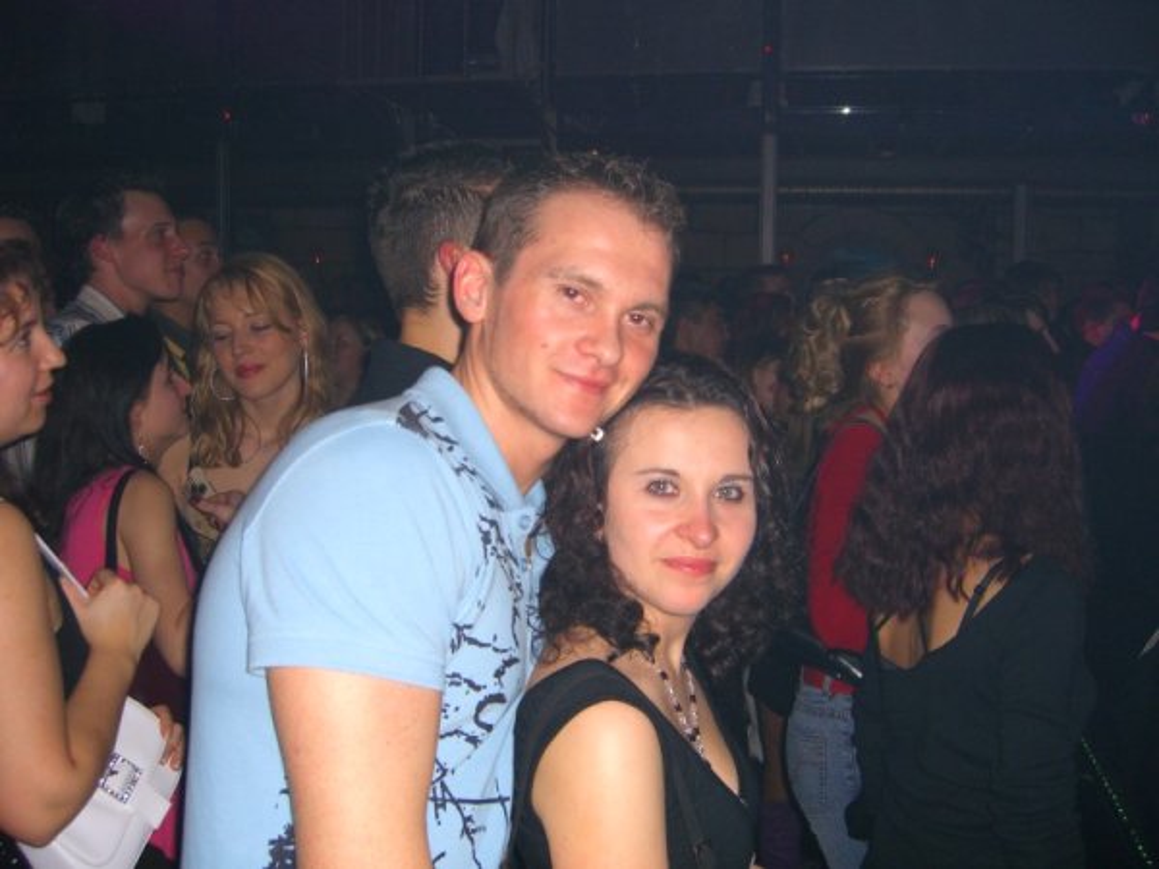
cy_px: 434
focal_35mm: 38
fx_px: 1272
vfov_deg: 37.7
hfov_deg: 49.0
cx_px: 580
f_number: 2.8
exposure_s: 1/60
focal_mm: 7.9
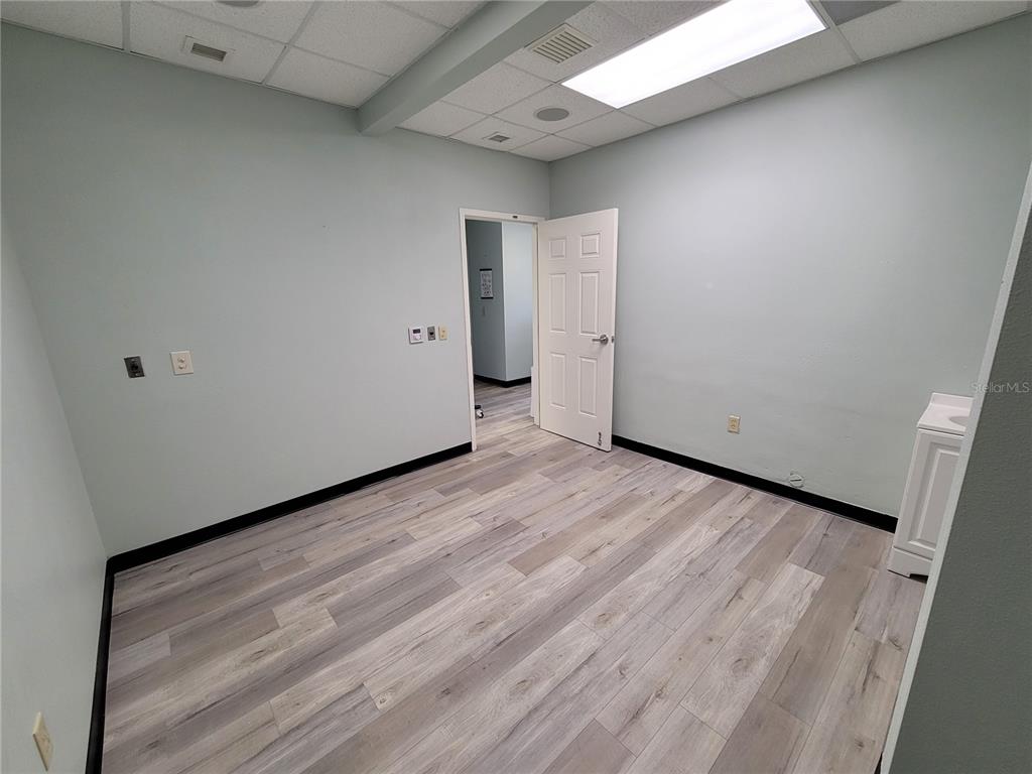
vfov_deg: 89.9
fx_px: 388
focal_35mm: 13
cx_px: 516
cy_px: 387
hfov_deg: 106.2
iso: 200
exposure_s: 1/60
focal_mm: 2.2
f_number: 2.2
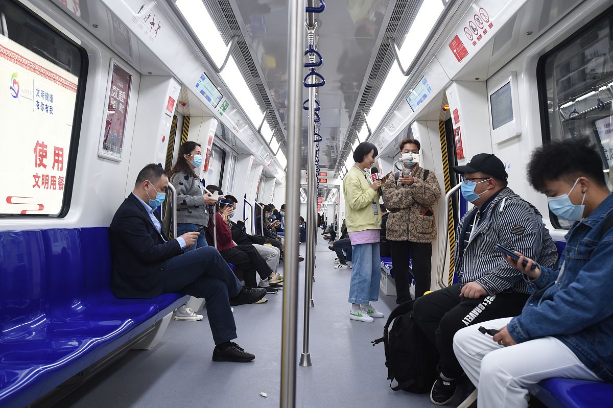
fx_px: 596
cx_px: 306
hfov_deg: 54.5
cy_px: 204
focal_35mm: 35
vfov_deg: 37.8
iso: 1600
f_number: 5.6
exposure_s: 1/125
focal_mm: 35
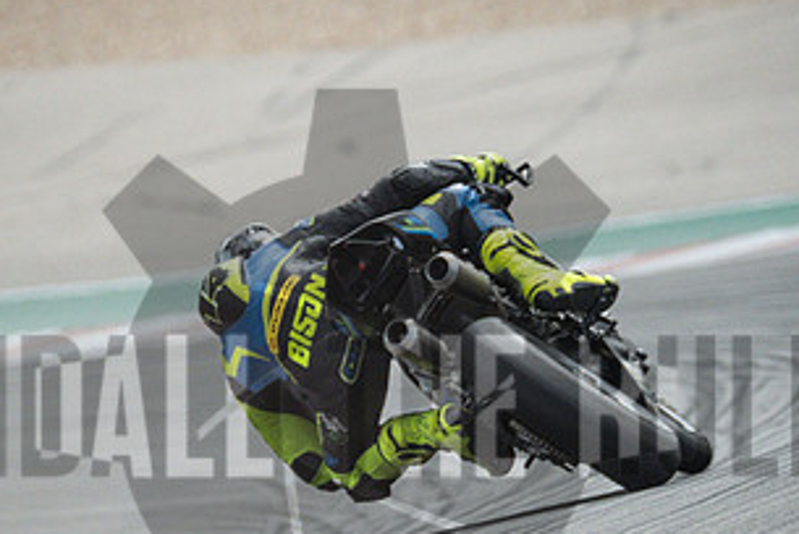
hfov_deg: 1.8
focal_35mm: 1141
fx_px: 25347
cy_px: 410
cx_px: 356
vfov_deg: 1.2
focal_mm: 400
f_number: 5.6
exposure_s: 1/2500
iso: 2500
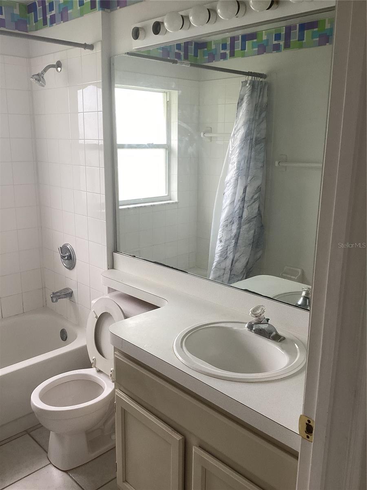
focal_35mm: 31
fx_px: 438
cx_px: 184
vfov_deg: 58.4
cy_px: 245
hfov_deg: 45.4
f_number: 2.4
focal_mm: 3.3
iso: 80
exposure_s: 1/120
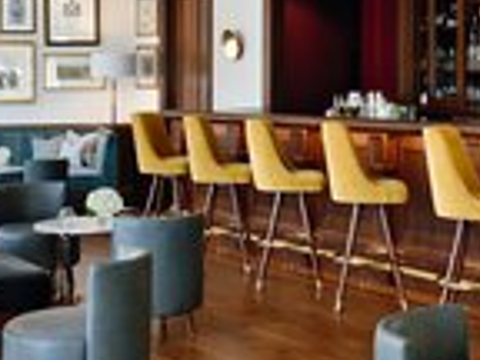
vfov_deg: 19.0
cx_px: 377
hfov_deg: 25.0
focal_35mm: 77
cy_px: 90
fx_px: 1068
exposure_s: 1.6
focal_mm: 24
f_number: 16
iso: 64
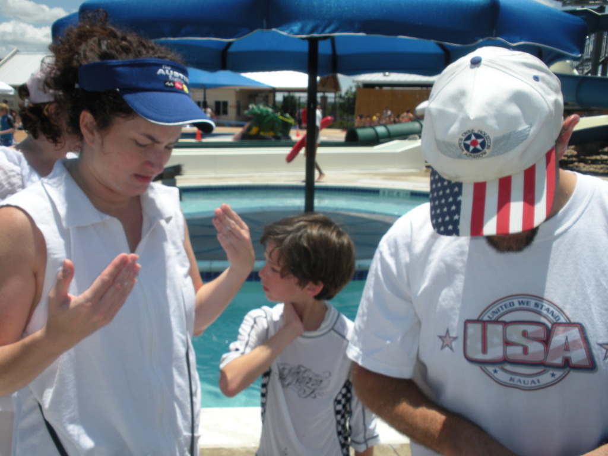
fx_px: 632
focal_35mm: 36
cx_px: 304
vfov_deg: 39.7
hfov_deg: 51.4
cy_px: 228
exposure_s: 1/371
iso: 64
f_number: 5.6
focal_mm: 6.3
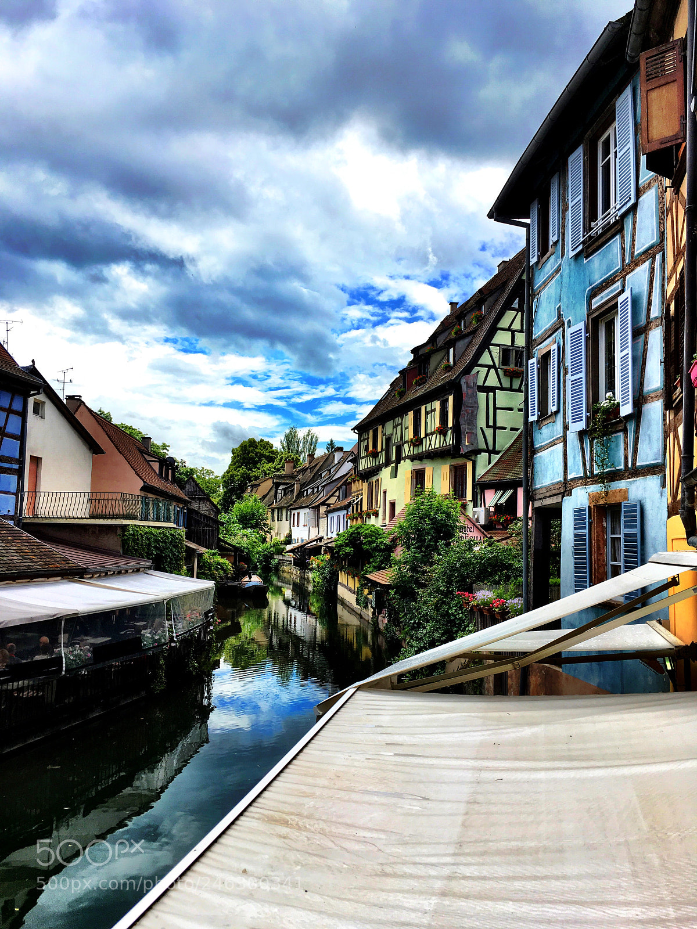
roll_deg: -1.4
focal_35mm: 29
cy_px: 464
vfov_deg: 61.7
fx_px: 779
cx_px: 348
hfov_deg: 48.2
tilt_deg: +4.1
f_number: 2.2
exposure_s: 1/1261
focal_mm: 4.15
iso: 25
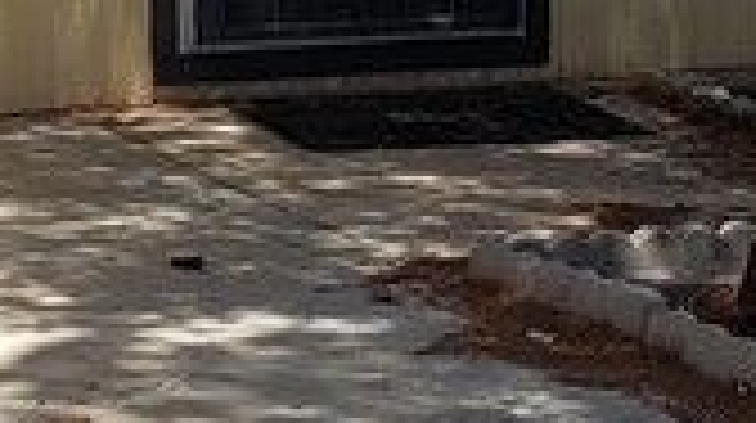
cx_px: 14
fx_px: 3464
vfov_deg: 6.9
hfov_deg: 12.3
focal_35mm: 173
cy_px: -216
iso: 50
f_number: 2.4
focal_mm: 4.3
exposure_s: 1/1161
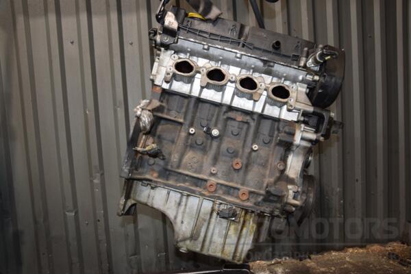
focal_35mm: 32
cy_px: 137
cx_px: 206
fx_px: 360
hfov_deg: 59.5
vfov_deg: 41.7
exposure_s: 1/60
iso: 800
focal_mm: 21
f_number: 5
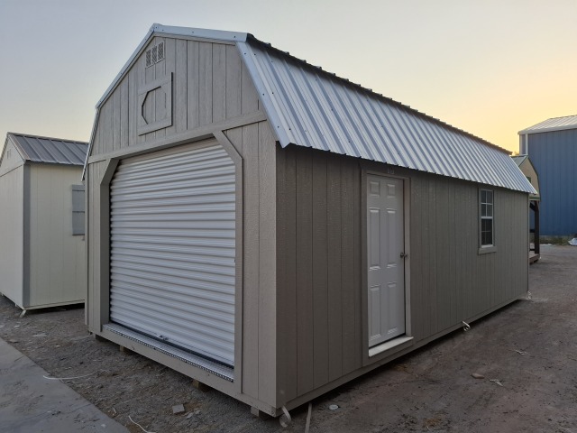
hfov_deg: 73.9
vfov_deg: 58.9
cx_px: 288
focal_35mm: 23
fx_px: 383
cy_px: 216
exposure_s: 1/601
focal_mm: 5.54
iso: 50
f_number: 1.8
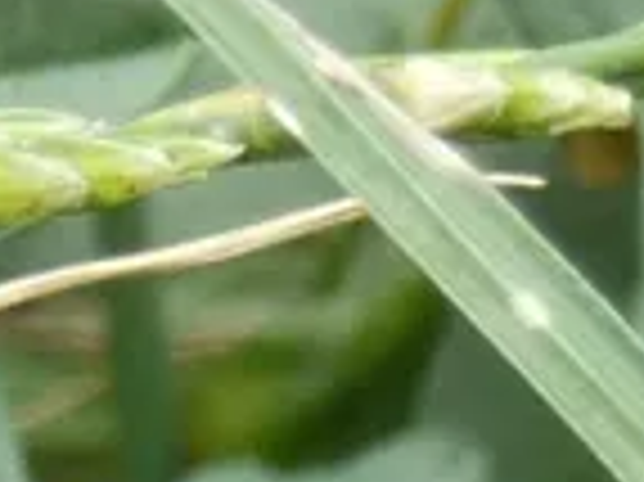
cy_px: 694
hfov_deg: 2.8
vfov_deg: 2.1
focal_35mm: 704
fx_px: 13086
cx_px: -207
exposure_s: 1/80
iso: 160
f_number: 5.4
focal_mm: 28.1
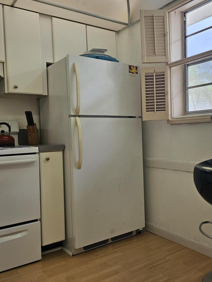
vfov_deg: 55.4
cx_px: 144
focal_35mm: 33
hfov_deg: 42.3
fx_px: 270
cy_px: 140
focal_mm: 6.3
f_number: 1.7
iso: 40
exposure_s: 1/120
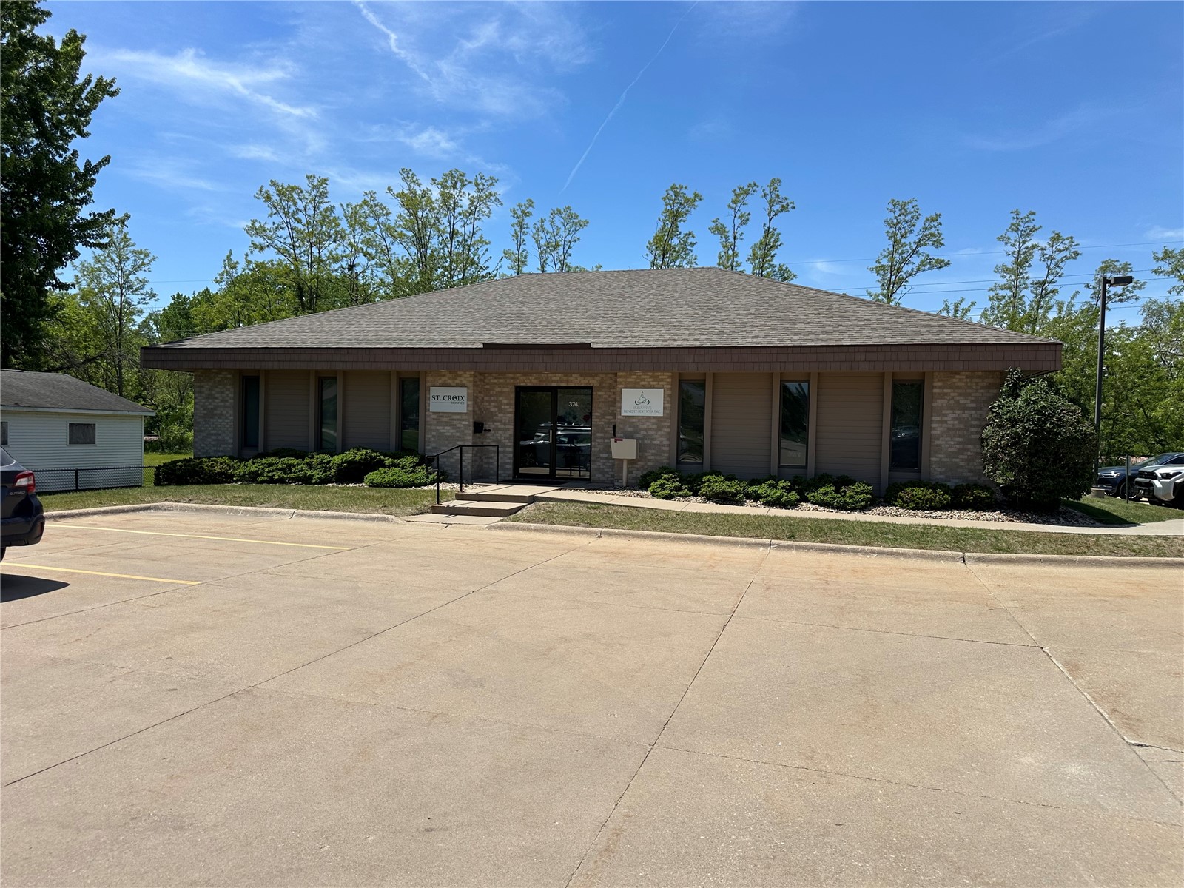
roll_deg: -1.3
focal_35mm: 24
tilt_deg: -1.5
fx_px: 821
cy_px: 444
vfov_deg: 56.8
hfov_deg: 71.6
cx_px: 592
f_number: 1.78
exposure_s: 1/5848
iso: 80
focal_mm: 6.86
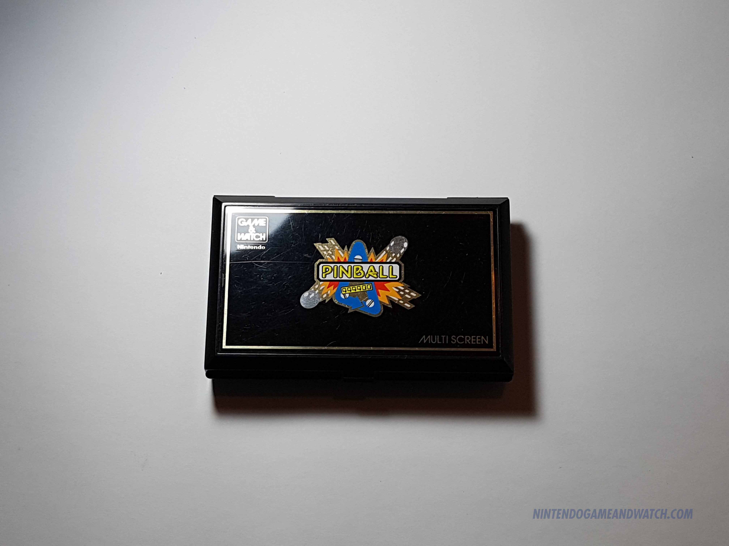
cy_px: 273
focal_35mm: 26
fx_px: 548
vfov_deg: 53.1
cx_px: 364
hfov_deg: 67.3
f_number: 1.7
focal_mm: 4.2
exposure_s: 1/225
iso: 50
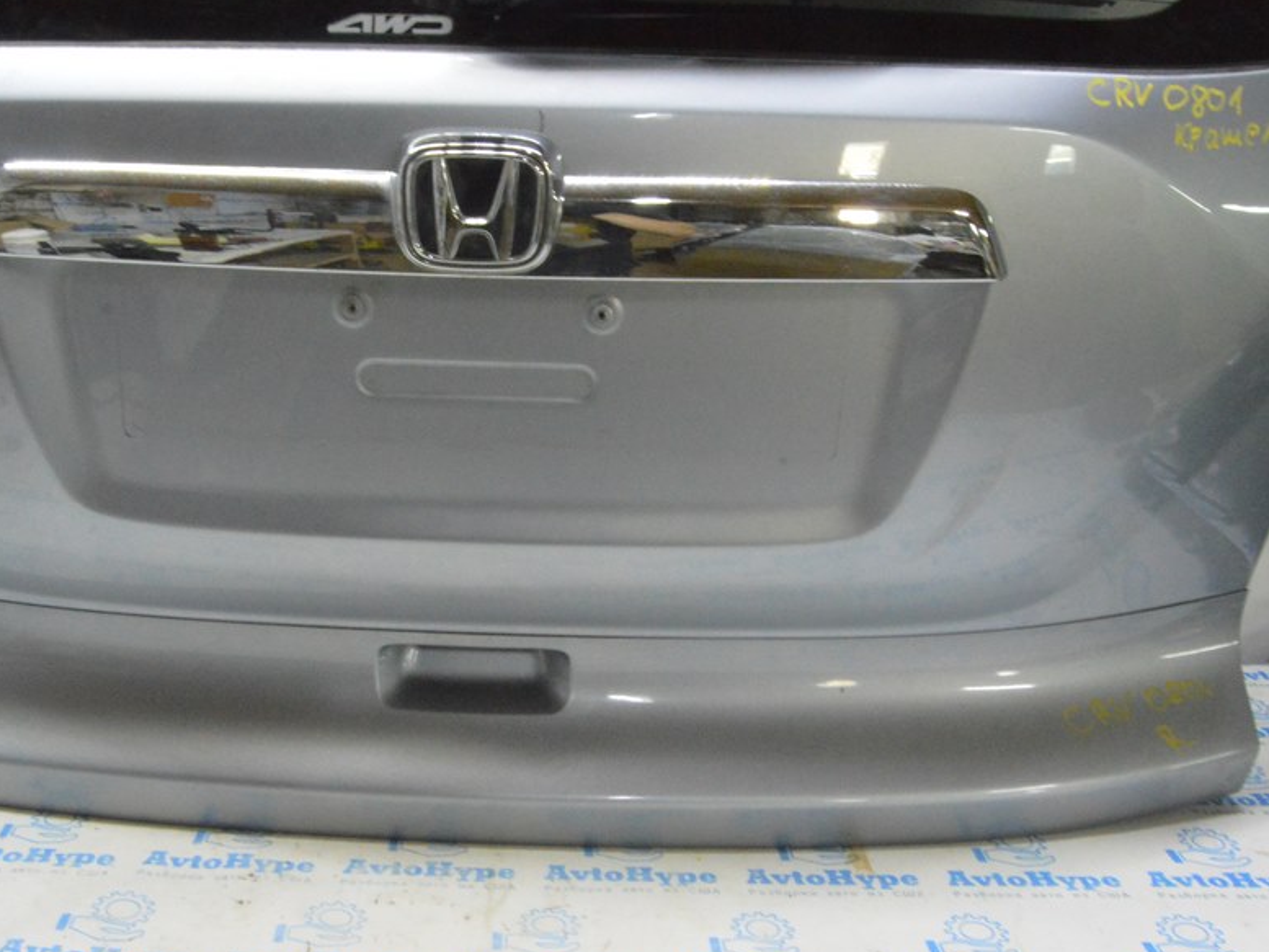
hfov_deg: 48.6
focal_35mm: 38
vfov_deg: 37.7
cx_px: 487
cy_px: 510
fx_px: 1393
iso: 6400
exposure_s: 1/15
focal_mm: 20
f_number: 20
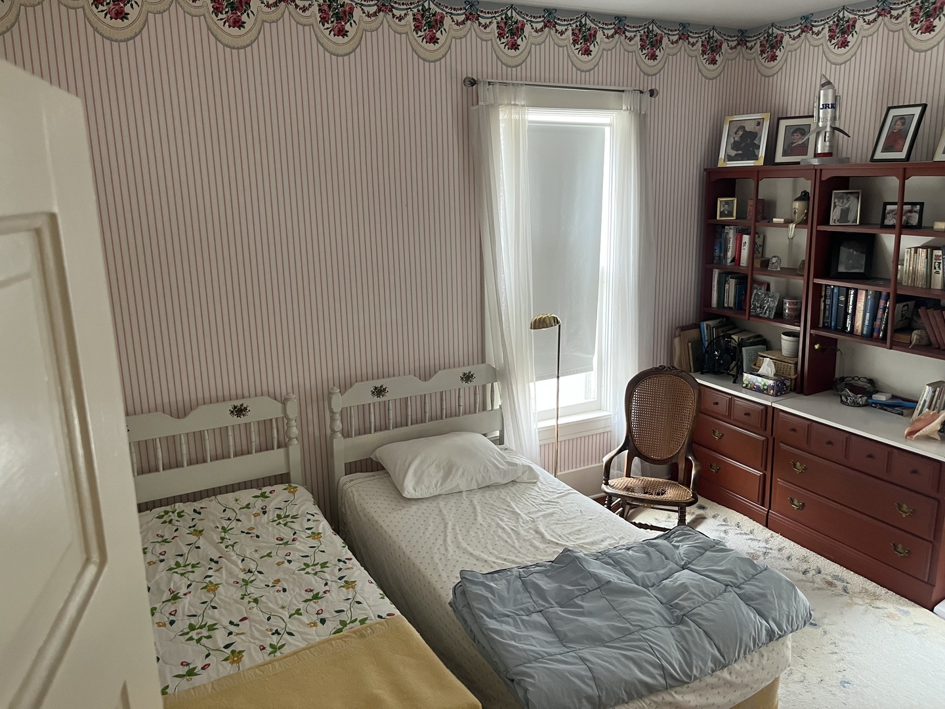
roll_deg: +0.4
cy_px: 354
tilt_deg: -13.5
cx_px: 472
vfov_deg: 53.1
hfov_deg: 67.3
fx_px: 710
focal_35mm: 26
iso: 125
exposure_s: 1/60
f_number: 1.6
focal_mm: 5.1
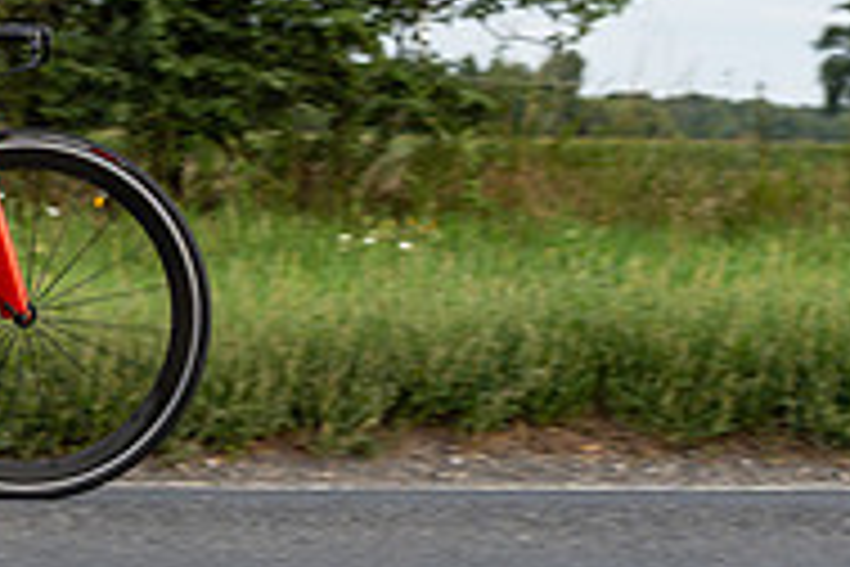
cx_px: 157
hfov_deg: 13.6
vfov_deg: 9.1
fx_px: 3541
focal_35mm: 150
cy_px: -29
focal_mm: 49
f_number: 4
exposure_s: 1/640
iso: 125
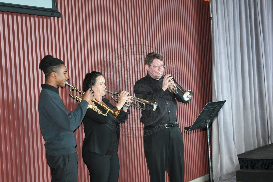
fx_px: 591
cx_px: 136
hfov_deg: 26.0
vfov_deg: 17.5
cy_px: 91
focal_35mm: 78
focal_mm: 52
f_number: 5.6
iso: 1800
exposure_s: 1/80
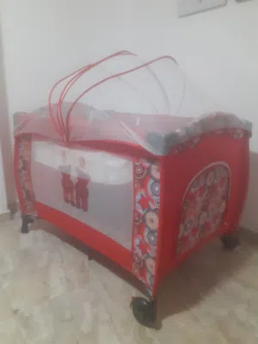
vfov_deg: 65.3
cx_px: 129
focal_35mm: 27
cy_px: 172
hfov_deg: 51.4
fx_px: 268
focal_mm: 3.6
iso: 320
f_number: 1.9
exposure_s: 1/25
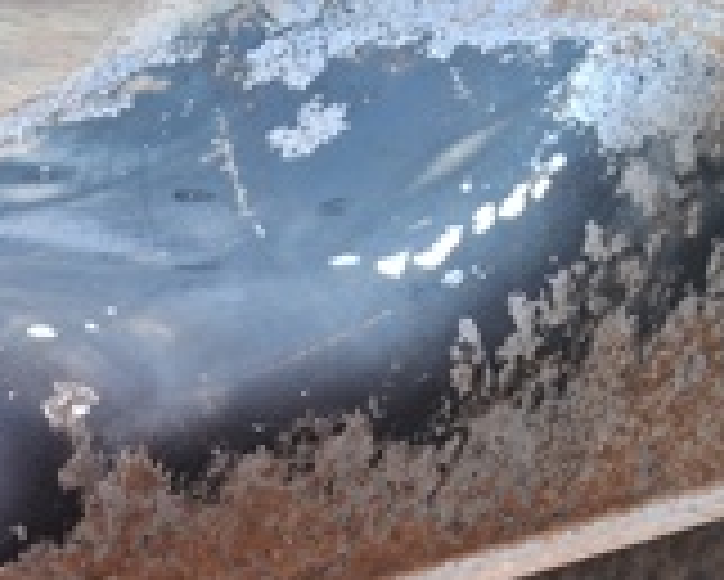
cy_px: 906
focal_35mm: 101
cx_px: -153
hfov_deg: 18.0
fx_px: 2165
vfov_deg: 14.1
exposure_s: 1/60
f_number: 1.8
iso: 40
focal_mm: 3.98
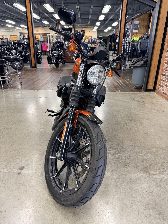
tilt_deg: -22.4
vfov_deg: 71.6
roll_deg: -1.2
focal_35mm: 24
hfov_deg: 56.8
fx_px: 155
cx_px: 84
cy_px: 112
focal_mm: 6.76
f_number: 1.78
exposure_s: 1/60
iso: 200
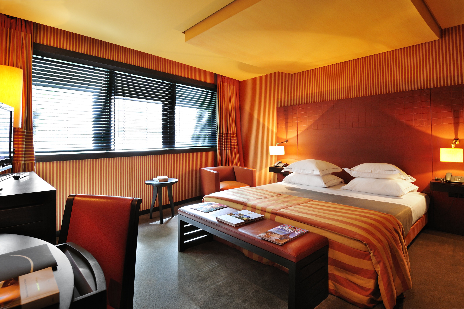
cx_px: 232
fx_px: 245
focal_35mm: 19
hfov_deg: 86.9
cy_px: 154
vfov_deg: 64.6
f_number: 9
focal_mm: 19
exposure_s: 1/3
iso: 800
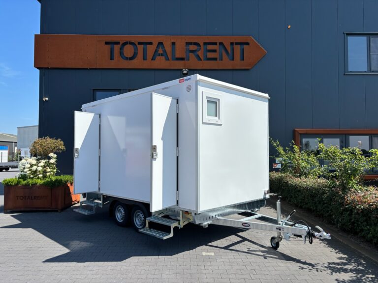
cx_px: 189
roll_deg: -0.2
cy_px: 142
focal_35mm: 26
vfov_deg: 53.1
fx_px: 284
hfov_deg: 67.3
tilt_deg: +2.4
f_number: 1.6
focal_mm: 5.96
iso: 50
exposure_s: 1/3650
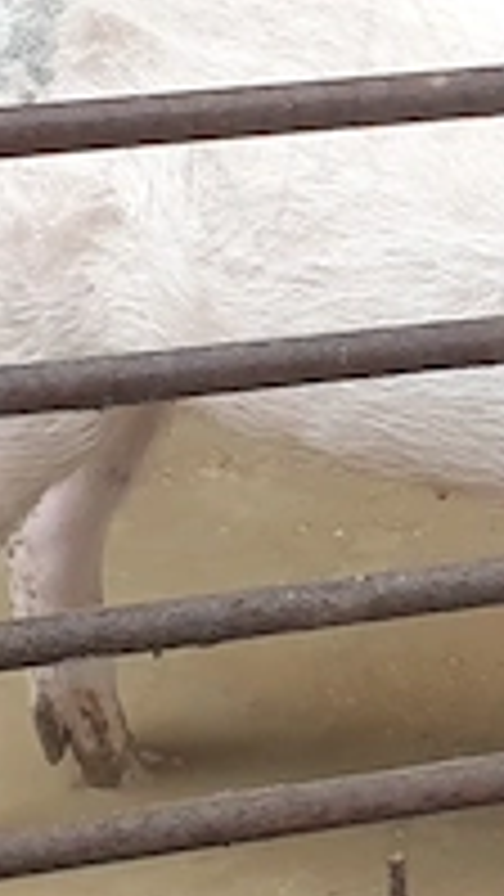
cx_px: 765
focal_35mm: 142
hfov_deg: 8.4
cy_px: 279
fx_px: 3372
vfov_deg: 15.1
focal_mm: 4.3
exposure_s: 1/100
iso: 64
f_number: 2.4
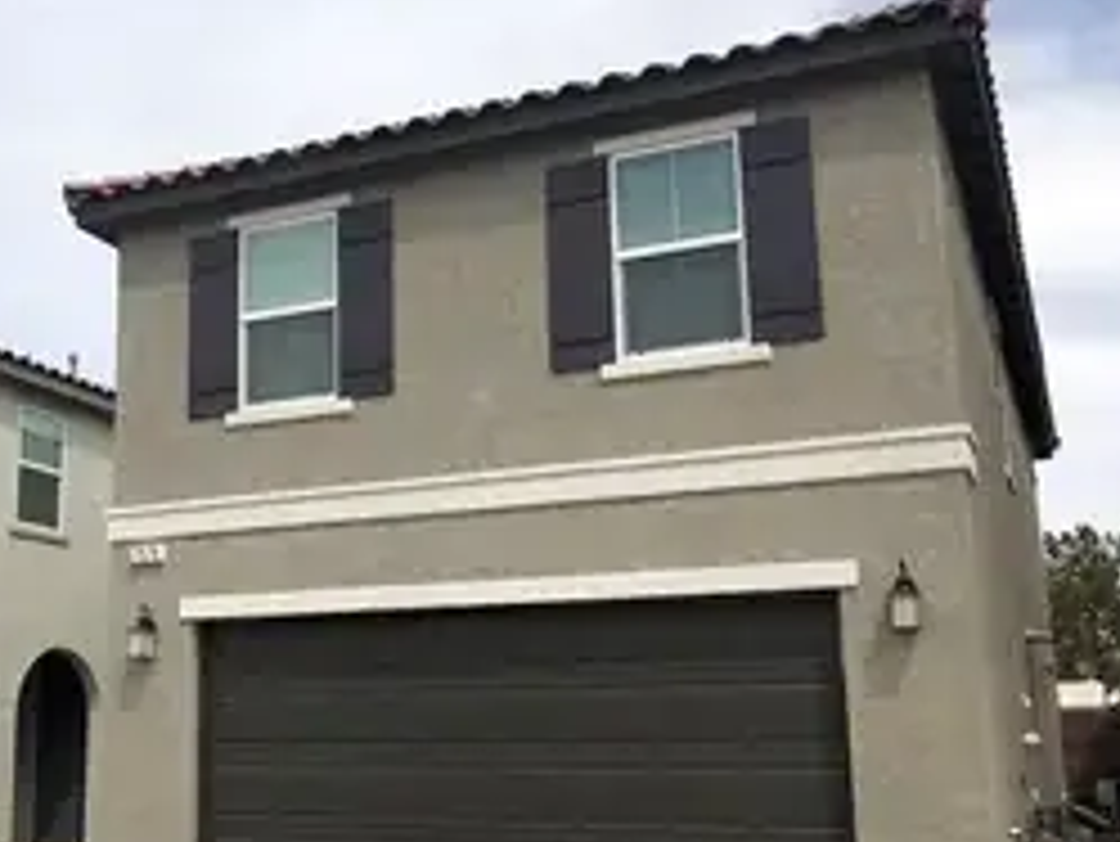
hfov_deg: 41.1
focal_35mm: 45
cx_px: 306
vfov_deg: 32.2
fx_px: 1457
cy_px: 486
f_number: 1.8
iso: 25
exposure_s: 1/3003
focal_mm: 3.99
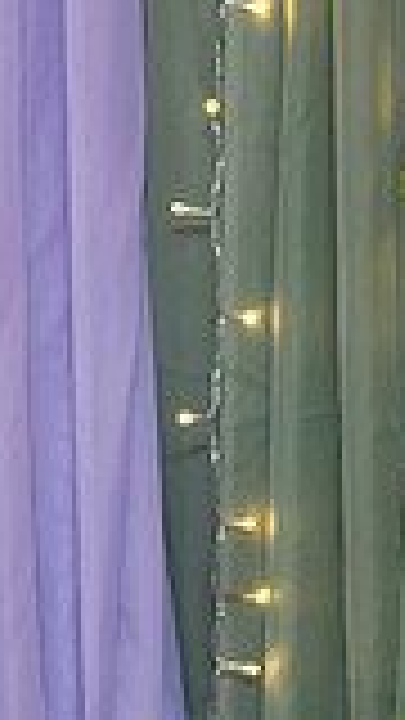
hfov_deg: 3.4
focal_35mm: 352
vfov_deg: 6.1
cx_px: -558
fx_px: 6720
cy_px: 239
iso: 640
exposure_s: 1/100
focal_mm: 85
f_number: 4
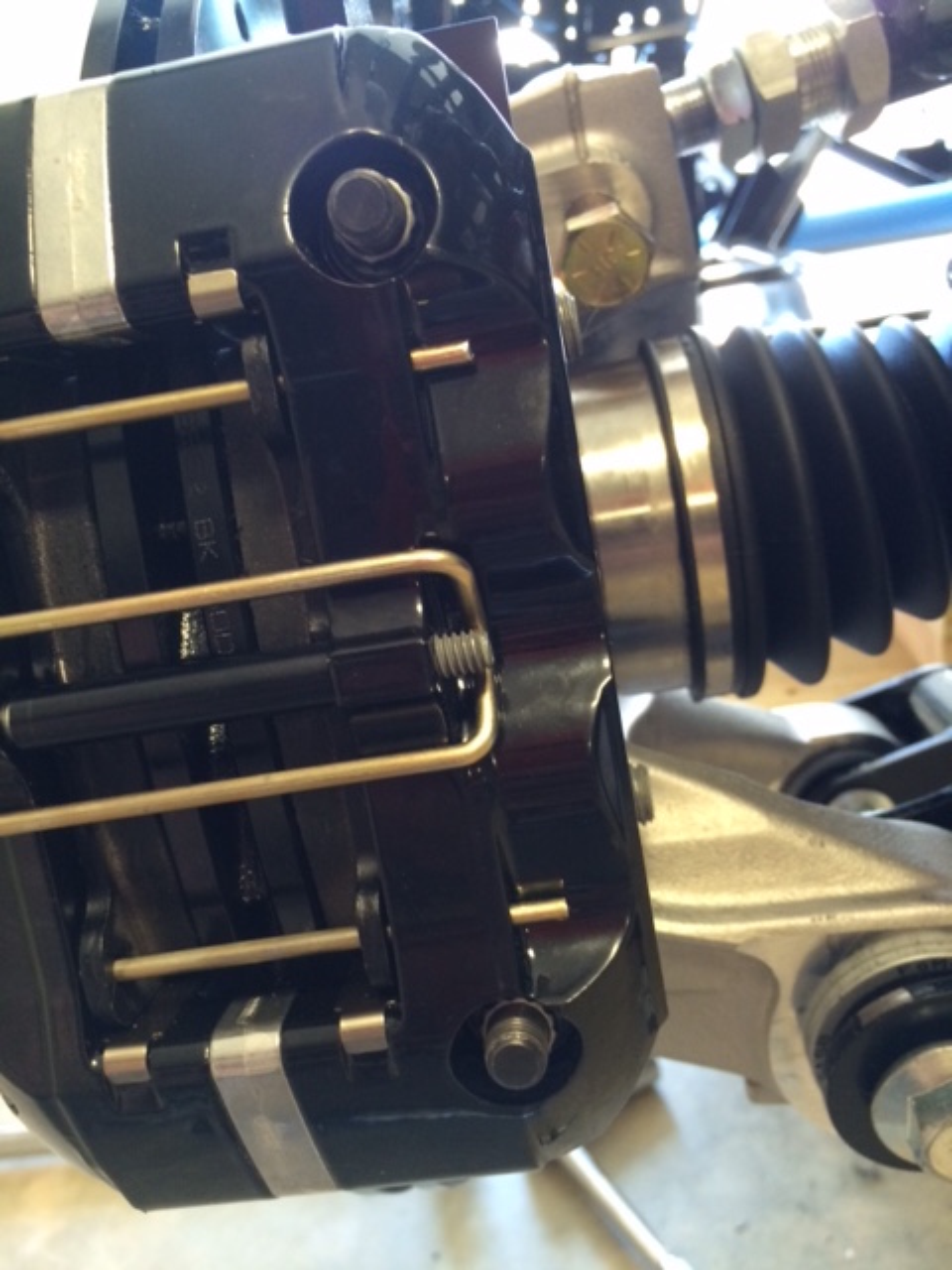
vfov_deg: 61.7
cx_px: 476
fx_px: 1063
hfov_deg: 48.2
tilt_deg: -20.1
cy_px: 635
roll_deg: +9.7
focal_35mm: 29
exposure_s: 1/30
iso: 125
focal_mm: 4.15
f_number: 2.2
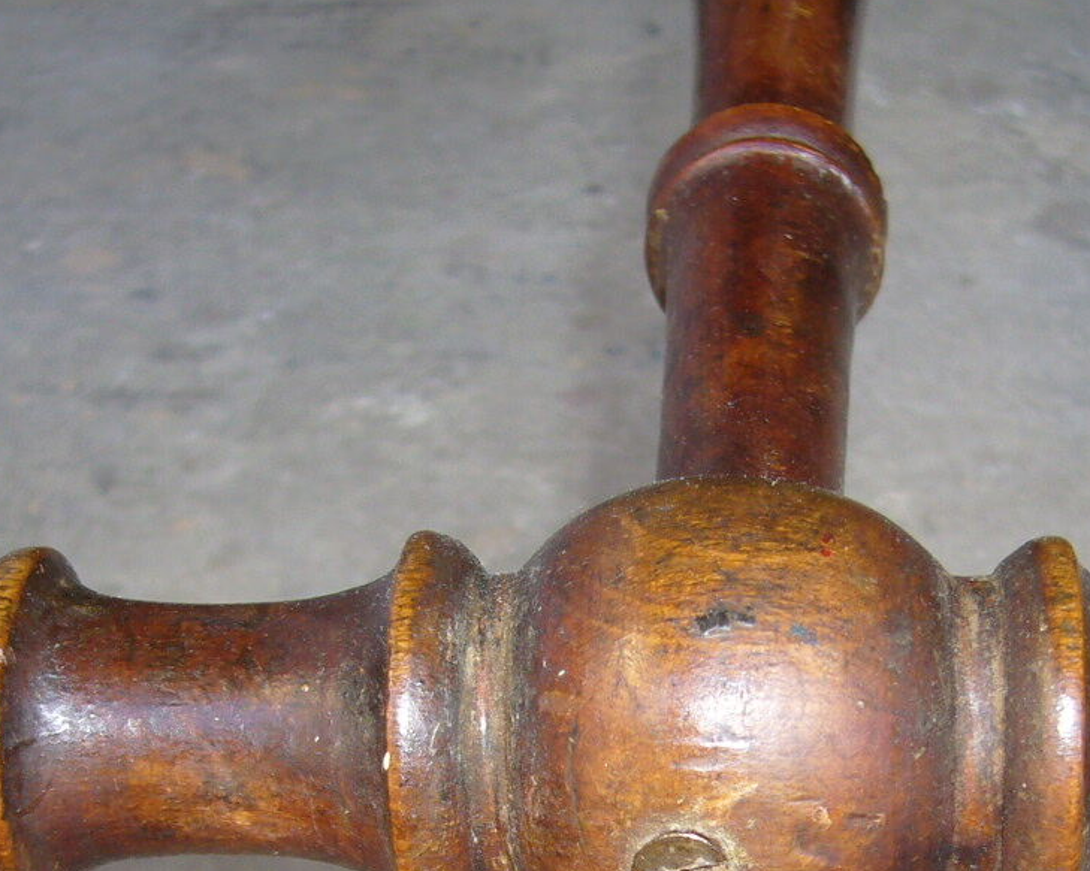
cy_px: 889
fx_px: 2419
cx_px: 722
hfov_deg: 25.3
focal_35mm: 75
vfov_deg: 19.8
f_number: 2.8
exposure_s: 1/60
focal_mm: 5.8
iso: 80
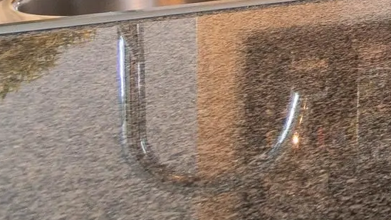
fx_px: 912
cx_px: 1027
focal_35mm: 88
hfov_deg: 13.5
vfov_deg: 11.7
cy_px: -277
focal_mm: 10
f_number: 8
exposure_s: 1/2.5
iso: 200
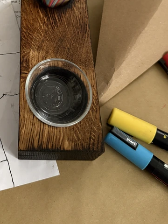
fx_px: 285
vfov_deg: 41.2
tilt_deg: -59.6
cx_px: 30
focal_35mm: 44
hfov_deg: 31.9
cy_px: 46
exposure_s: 1/47
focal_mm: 6.76
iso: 800
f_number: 1.78
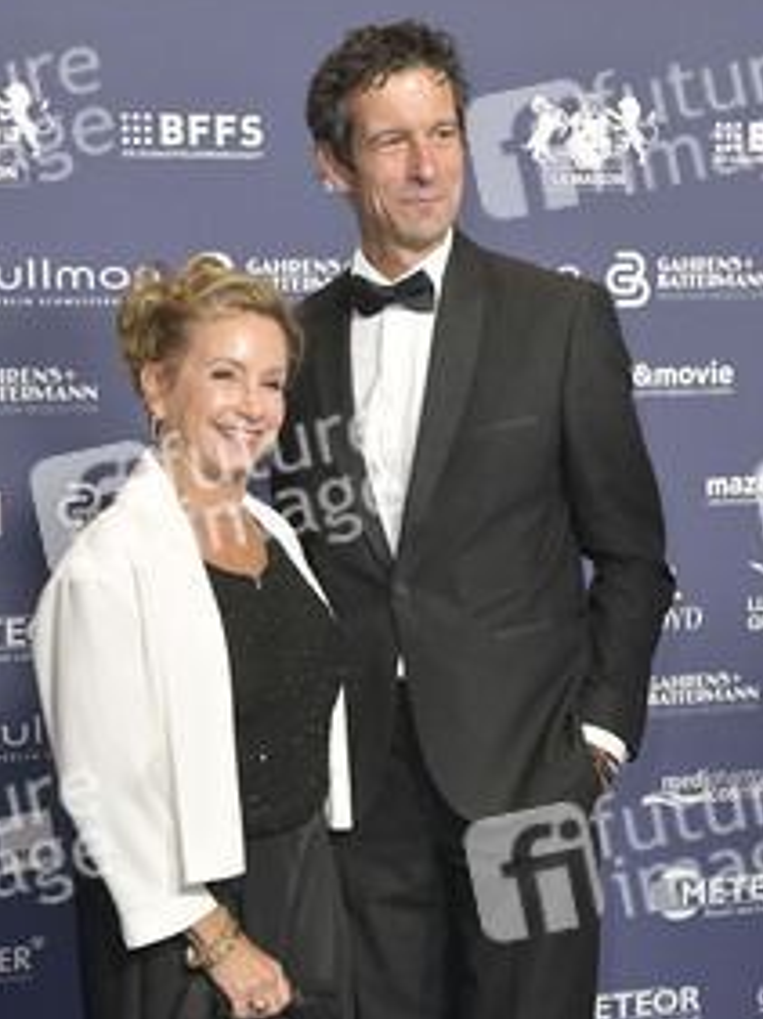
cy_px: 676
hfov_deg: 24.4
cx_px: 322
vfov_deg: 32.0
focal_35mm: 60
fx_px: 1766
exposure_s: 1/250
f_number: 6.3
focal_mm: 44
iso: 2000
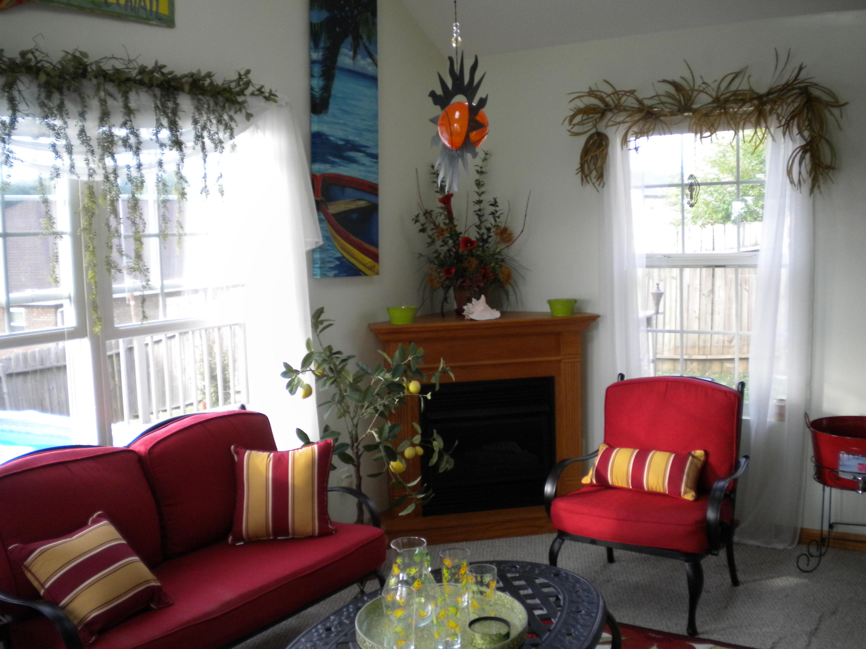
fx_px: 876
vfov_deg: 40.7
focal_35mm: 35
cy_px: 324
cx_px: 433
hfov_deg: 52.6
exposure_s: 1/59.2
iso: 196
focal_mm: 6.3
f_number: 3.1
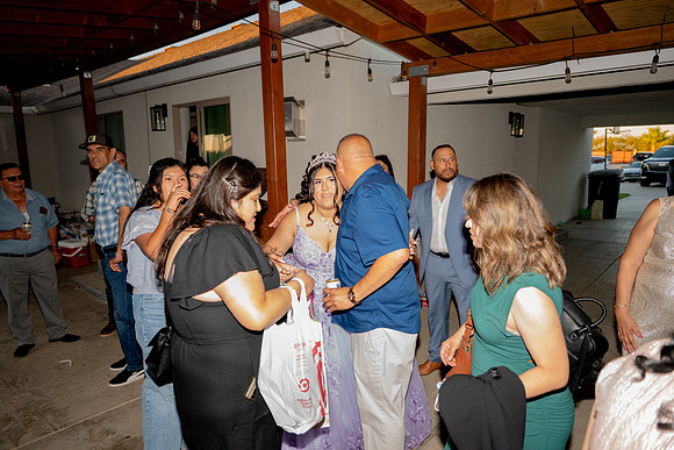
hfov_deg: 73.7
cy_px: 225
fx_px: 449
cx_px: 337
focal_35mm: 24
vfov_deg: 53.2
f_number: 3.2
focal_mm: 24
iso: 320
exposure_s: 1/125
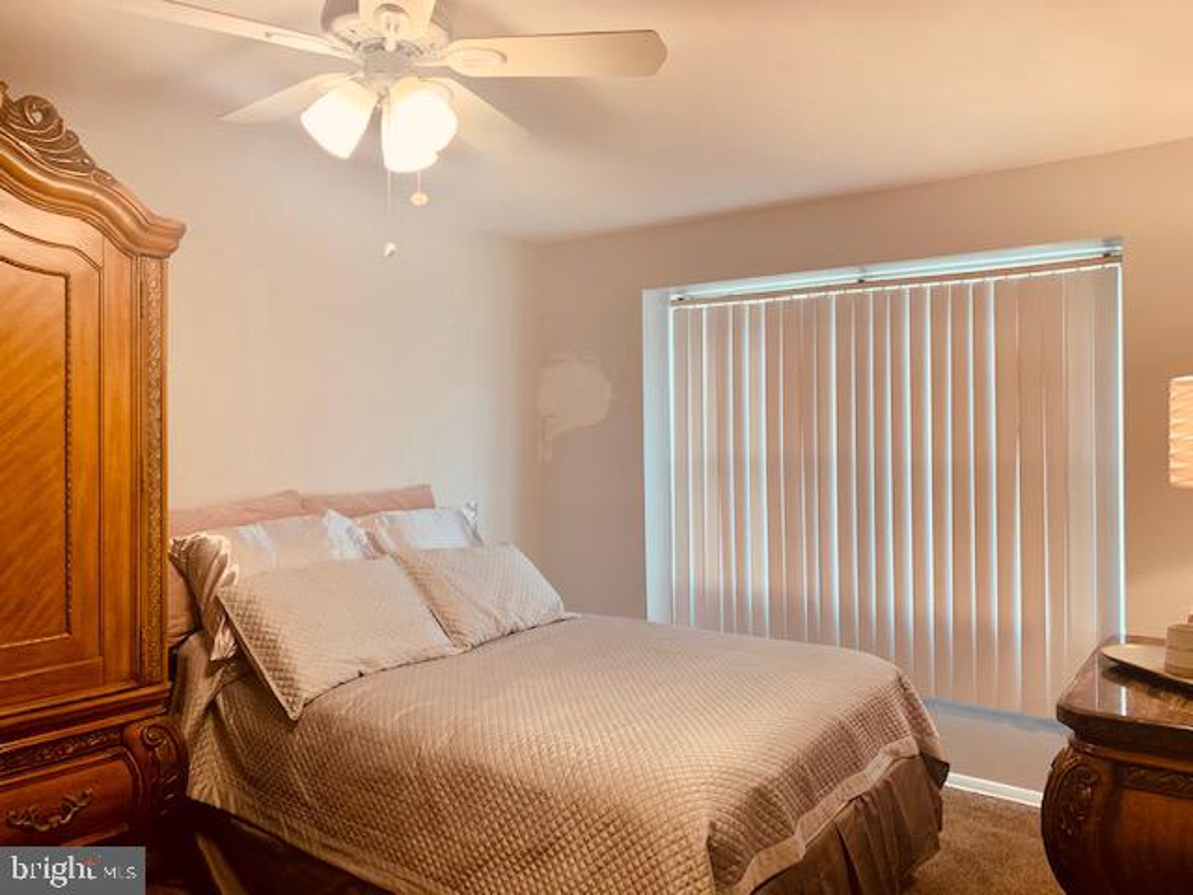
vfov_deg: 53.1
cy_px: 448
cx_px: 596
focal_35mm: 26
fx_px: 896
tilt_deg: -1.1
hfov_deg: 67.3
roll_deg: +0.6
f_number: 1.8
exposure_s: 1/60
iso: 64
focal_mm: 4.25
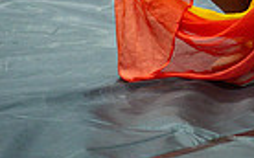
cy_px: -217
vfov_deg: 2.4
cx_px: 245
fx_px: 3790
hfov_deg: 3.8
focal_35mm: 548
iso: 6400
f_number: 4
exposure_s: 1/500
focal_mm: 165
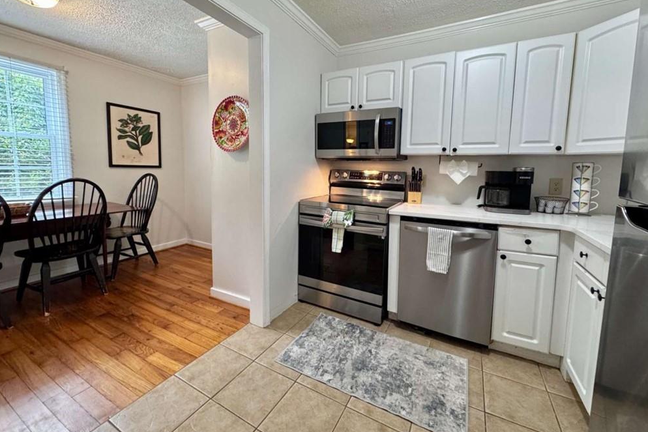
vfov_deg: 77.1
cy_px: 192
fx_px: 270
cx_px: 330
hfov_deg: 100.4
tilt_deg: -5.7
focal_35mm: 15
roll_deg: -1.0
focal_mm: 2.22
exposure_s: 1/60
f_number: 2.2
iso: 320
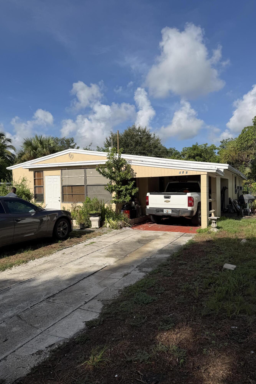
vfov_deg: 71.5
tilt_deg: -0.7
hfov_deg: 51.3
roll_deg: +1.3
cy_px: 192
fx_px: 267
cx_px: 125
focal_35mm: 25
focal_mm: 6.76
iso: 80
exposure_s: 1/6711
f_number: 1.78
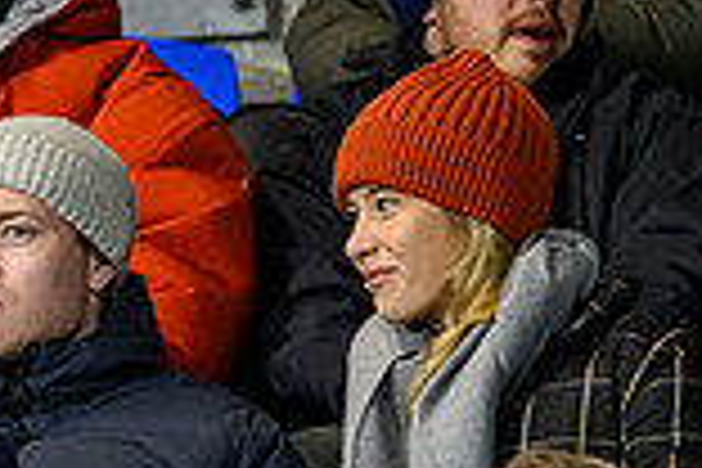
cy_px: 533
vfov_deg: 0.9
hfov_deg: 1.4
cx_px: -590
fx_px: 28975
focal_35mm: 1486
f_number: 3.2
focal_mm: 400
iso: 6400
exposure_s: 1/320
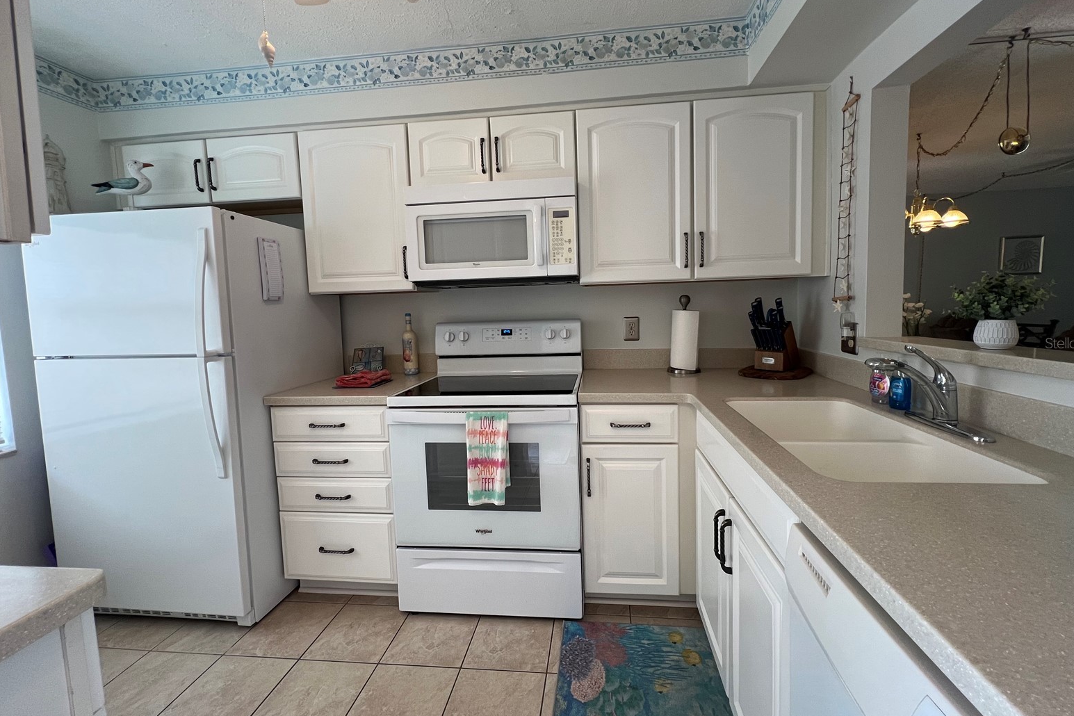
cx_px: 555
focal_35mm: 14
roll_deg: +1.5
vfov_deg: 81.2
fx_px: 418
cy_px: 343
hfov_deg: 104.2
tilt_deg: -5.1
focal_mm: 1.57
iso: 160
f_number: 1.8
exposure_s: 1/120
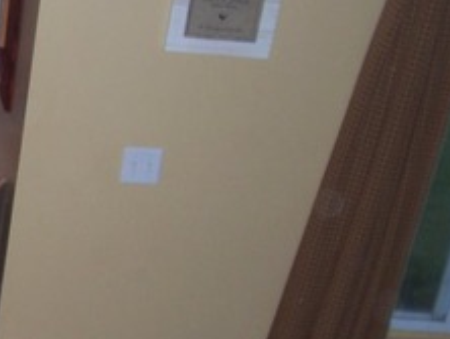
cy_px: 191
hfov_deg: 18.5
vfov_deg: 15.1
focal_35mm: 98
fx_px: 1275
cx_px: -154
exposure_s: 1/60
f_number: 2.7
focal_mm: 5.6
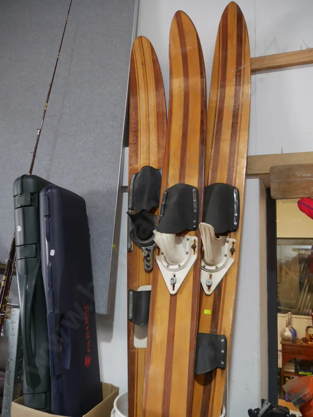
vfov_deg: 63.4
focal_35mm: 28
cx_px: 156
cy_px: 208
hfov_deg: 49.7
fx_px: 338
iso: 500
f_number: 3.5
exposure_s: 1/60
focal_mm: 14
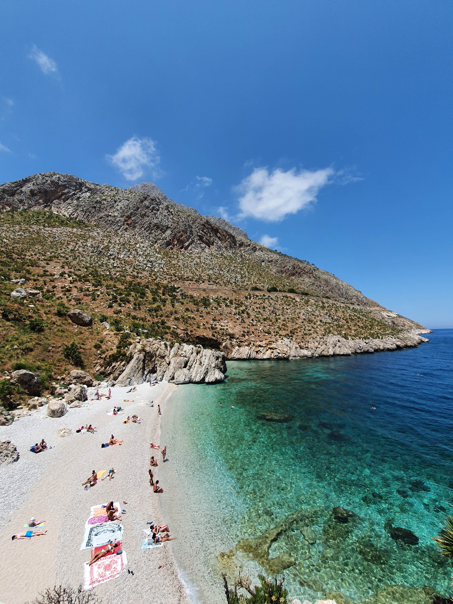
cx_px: 226
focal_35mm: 13
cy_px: 302
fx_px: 227
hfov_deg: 89.9
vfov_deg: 106.2
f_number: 2.2
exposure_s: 1/1284
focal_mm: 1.8
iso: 50
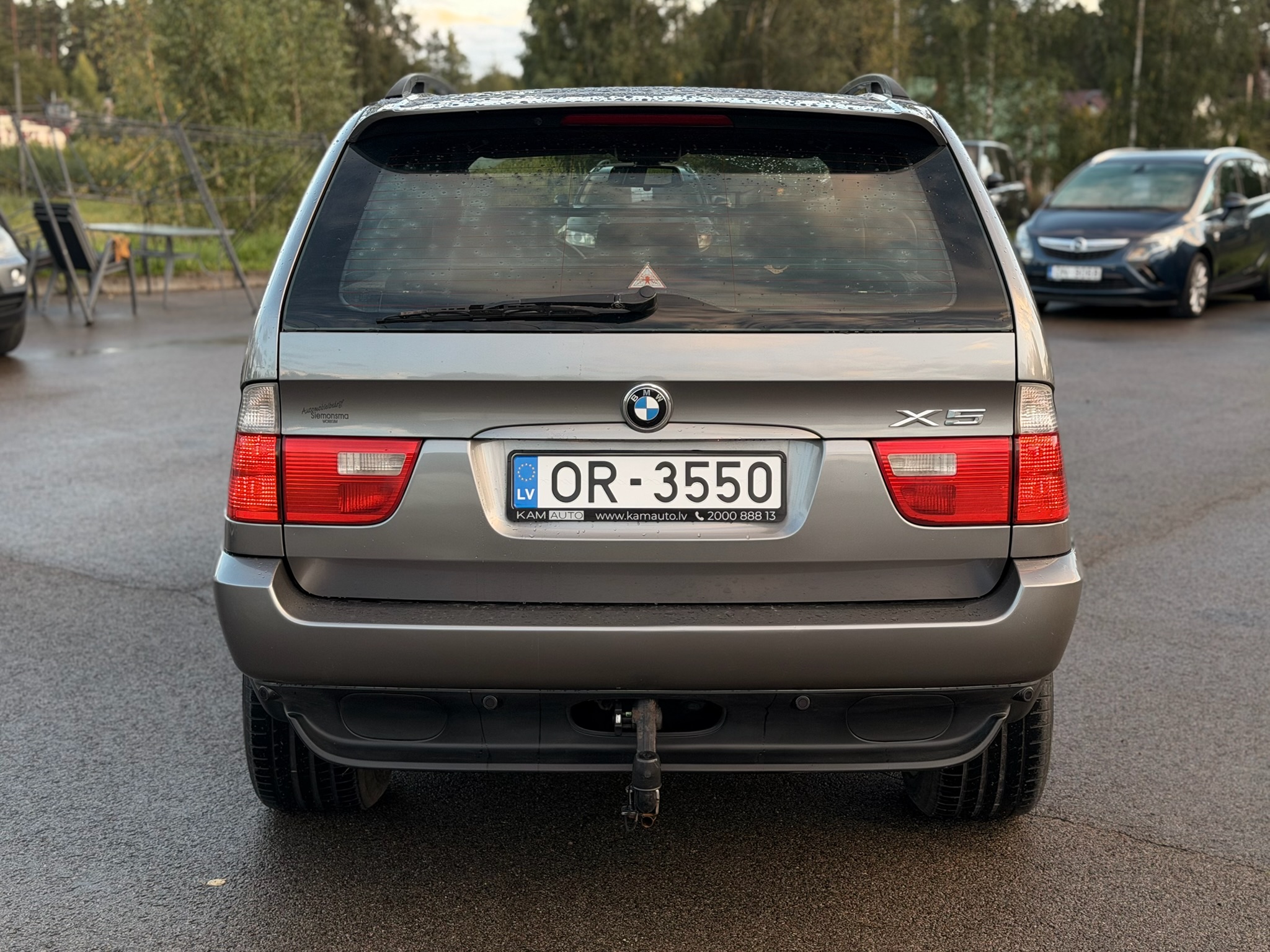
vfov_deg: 30.3
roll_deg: -0.5
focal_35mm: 48
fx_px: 1761
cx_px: 635
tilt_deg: -10.1
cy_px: 476
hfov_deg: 39.7
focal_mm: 6.76
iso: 64
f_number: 1.78
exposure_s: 1/239
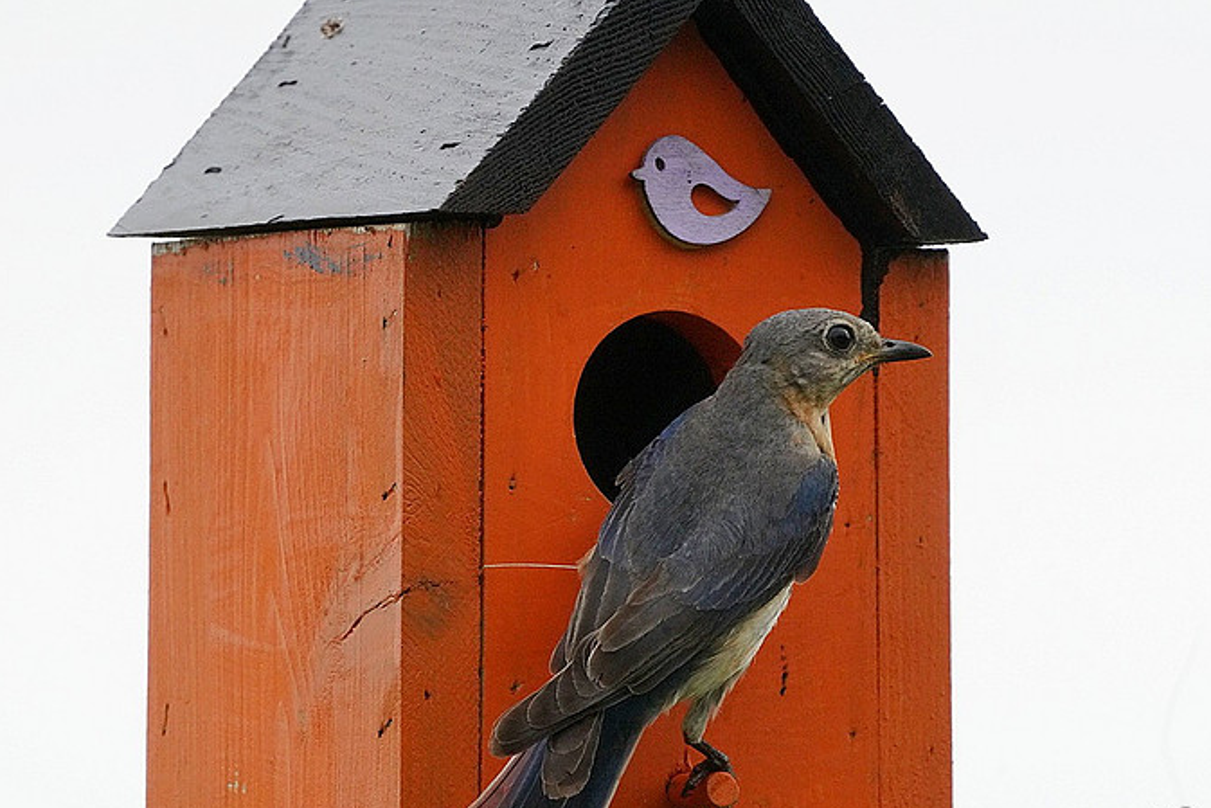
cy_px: 462
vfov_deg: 1.0
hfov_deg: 1.4
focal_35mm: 1427
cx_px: 700
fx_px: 48010
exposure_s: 1/3200
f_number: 14
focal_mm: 1200
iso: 6400
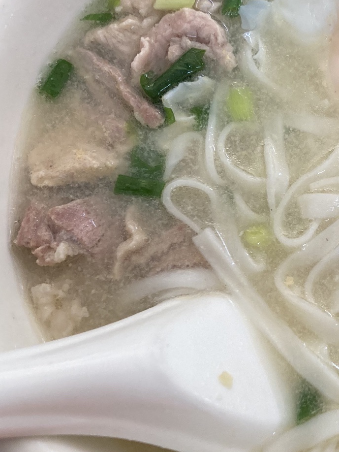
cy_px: 224
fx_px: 796
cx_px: 330
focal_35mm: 61
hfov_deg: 23.2
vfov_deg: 31.7
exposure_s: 1/80
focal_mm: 3.99
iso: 80
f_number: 1.8
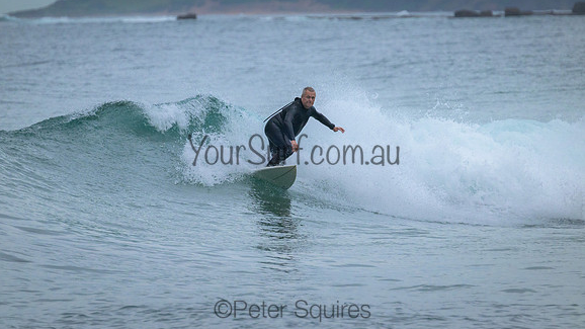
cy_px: 141
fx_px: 10113
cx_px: 292
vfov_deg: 1.9
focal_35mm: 652
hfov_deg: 3.3
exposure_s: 1/1250
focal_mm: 620
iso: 2500
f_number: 11
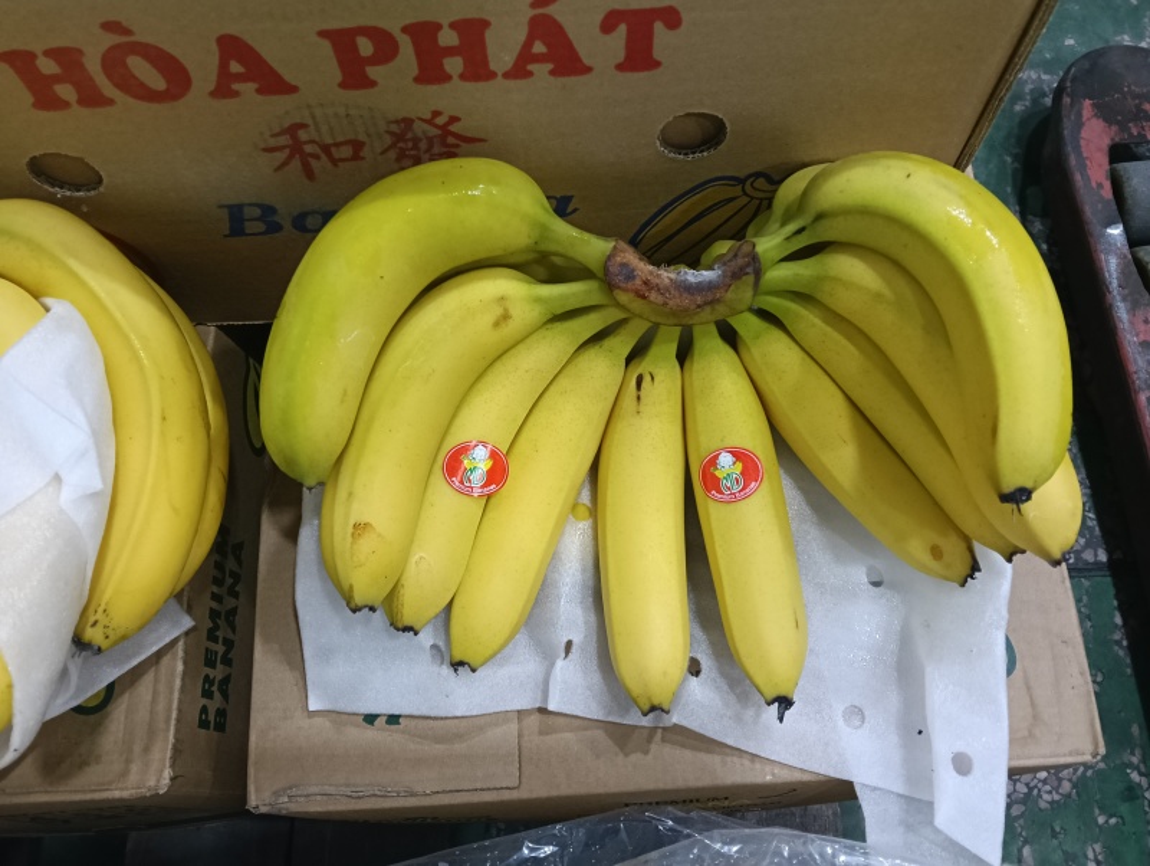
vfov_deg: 51.4
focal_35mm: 27
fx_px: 898
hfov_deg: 65.3
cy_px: 433
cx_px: 575
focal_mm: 3.98
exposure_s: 1/33.3
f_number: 1.8
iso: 640
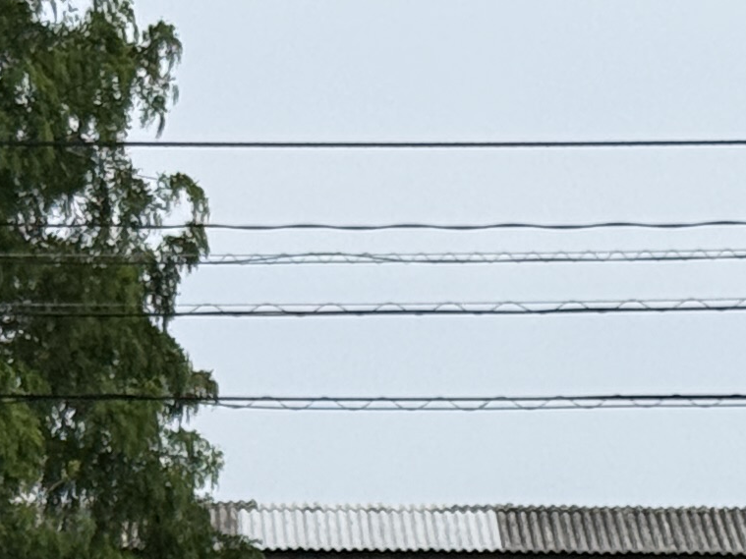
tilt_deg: +3.2
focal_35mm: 255
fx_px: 5495
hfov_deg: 7.7
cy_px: 967
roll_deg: -0.7
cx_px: -88
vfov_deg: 5.7
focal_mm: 6.76
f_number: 1.78
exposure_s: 1/5587
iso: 80
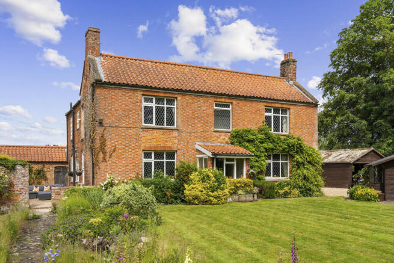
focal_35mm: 32
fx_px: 350
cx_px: 197
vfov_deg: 41.1
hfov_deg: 58.7
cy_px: 132
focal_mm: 32
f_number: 8
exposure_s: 1/400
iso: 100
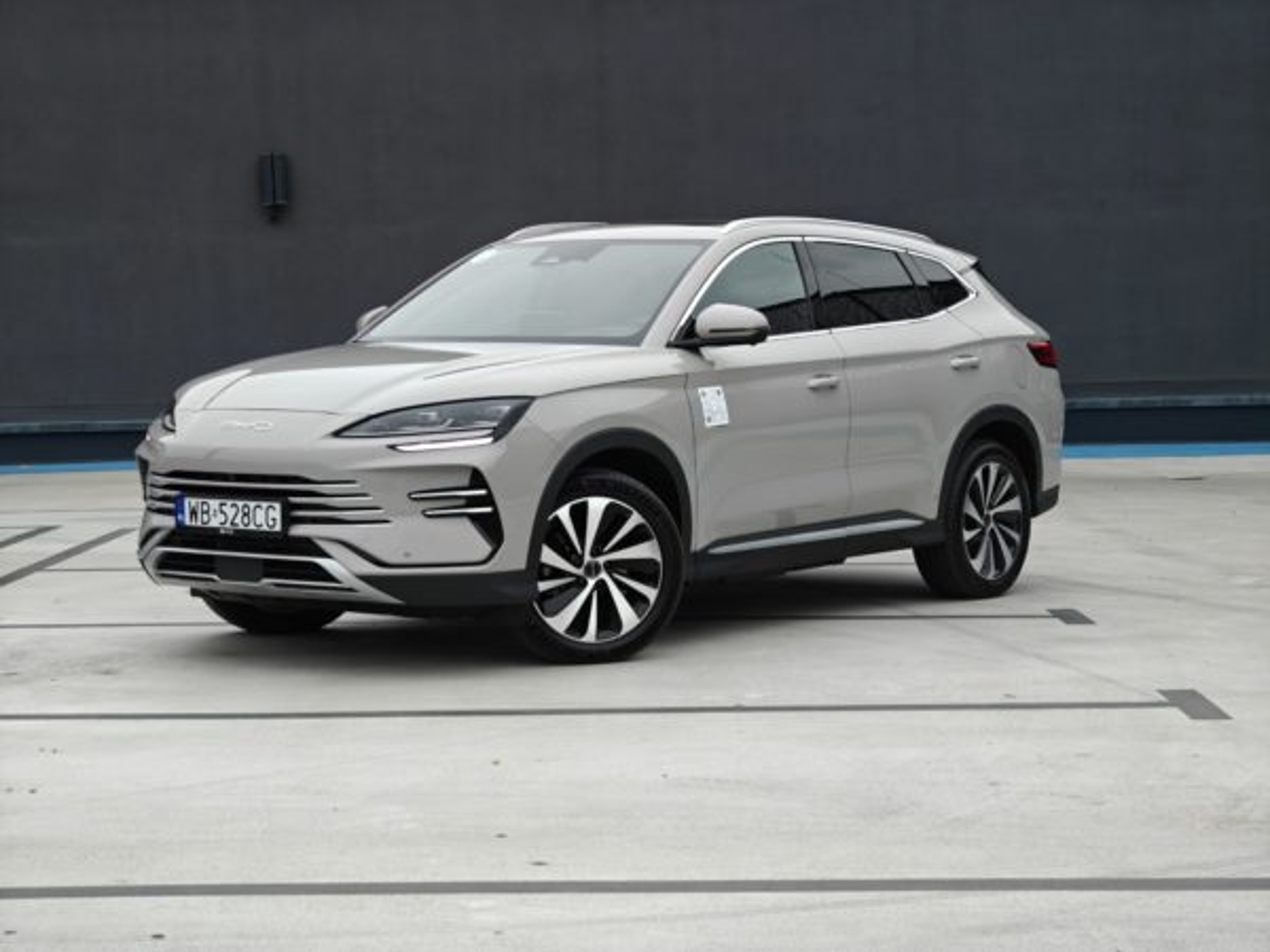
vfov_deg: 21.0
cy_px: 476
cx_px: 635
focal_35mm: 70
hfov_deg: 27.8
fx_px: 2568
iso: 100
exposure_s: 1/200
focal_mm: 13.3
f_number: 4.5
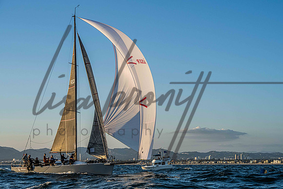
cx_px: 153
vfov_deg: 21.3
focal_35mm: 64
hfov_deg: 31.5
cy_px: 99
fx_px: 502
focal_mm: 58
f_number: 8
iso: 640
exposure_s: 1/1250
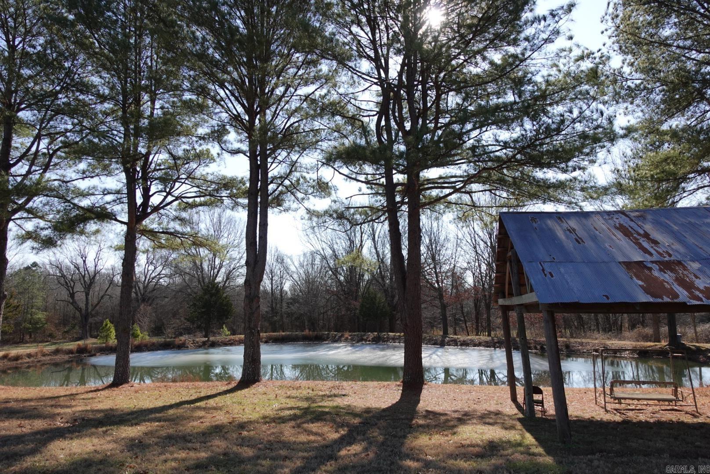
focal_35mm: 24
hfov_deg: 73.7
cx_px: 355
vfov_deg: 53.2
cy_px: 237
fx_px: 474
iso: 125
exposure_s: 1/200
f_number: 2.5
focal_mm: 9.4
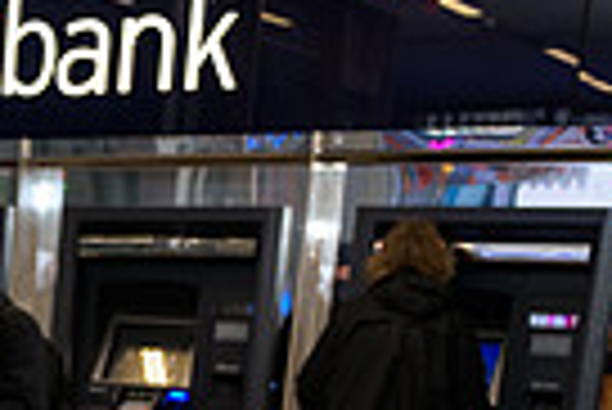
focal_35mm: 102
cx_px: -392
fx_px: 1736
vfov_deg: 12.3
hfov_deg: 17.3
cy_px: 741
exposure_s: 1/250
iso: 800
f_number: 3.2
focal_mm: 24
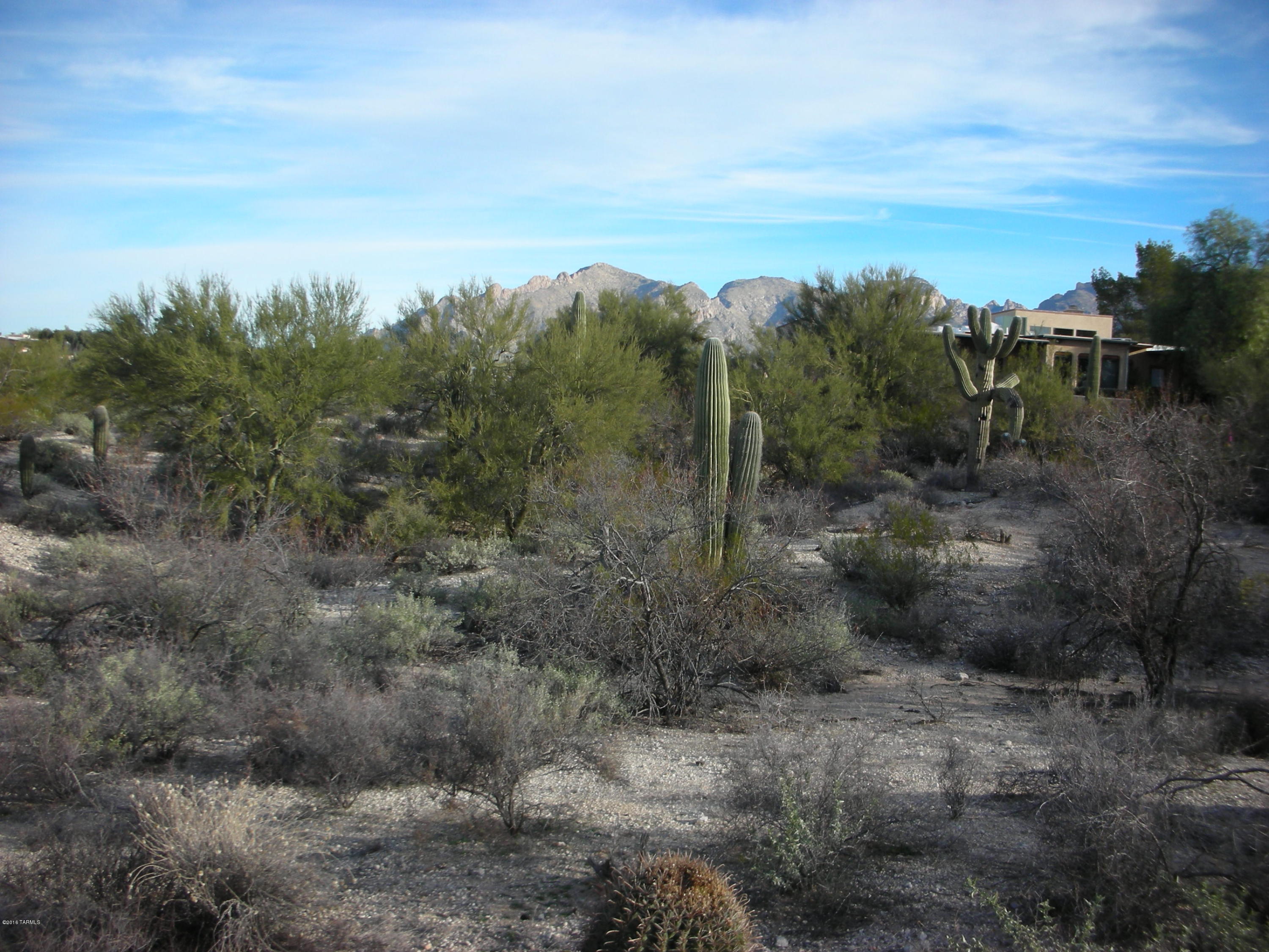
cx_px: 634
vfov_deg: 40.7
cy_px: 476
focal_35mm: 35
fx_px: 1283
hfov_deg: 52.6
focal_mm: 5.8
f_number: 3
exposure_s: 1/408
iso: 50
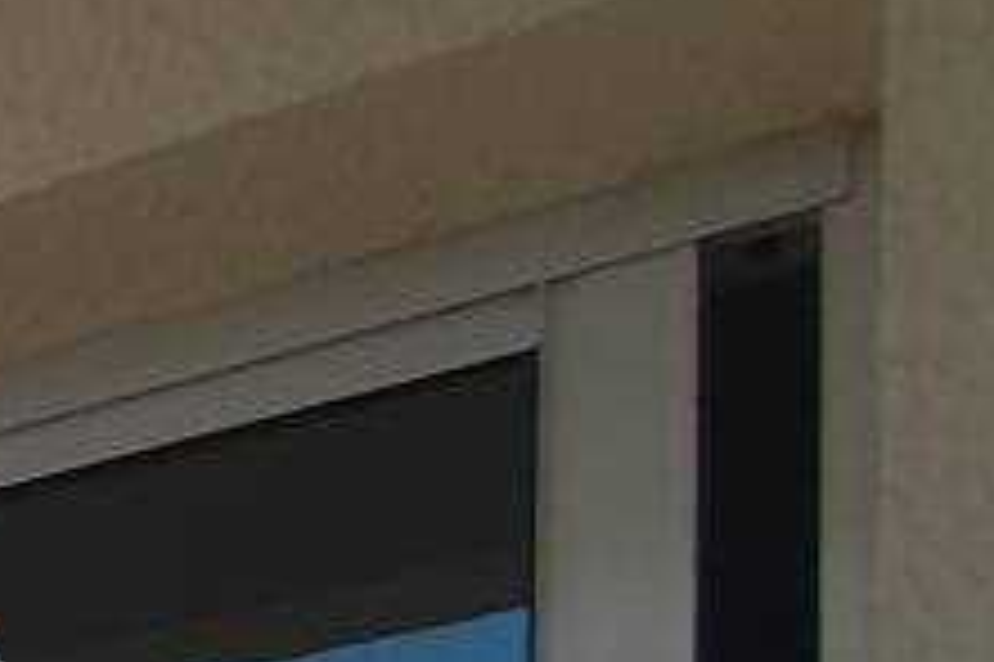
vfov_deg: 12.5
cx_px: -1795
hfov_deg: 12.5
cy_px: 1531
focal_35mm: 88
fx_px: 2428
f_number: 2.2
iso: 50
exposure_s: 1/1412
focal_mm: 1.8
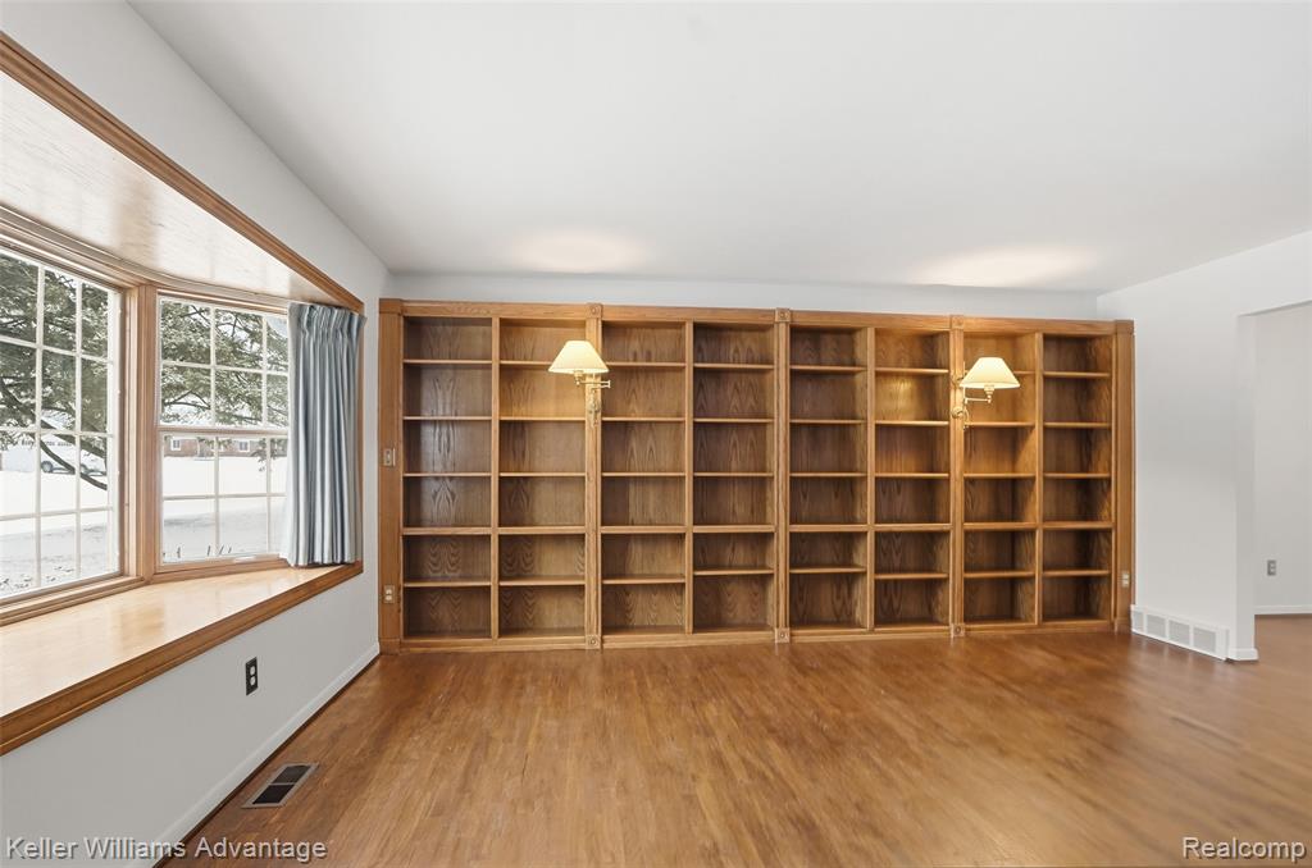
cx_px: 656
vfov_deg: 70.2
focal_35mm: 17
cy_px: 434
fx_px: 618
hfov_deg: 93.4
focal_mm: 17
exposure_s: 1/640
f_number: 8
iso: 2000
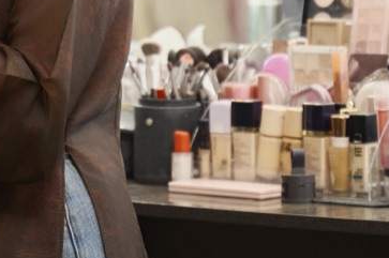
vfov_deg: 5.8
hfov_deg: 8.7
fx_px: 2536
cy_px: -87
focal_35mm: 235
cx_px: 63
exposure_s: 1/200
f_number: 2.8
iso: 500
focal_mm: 71
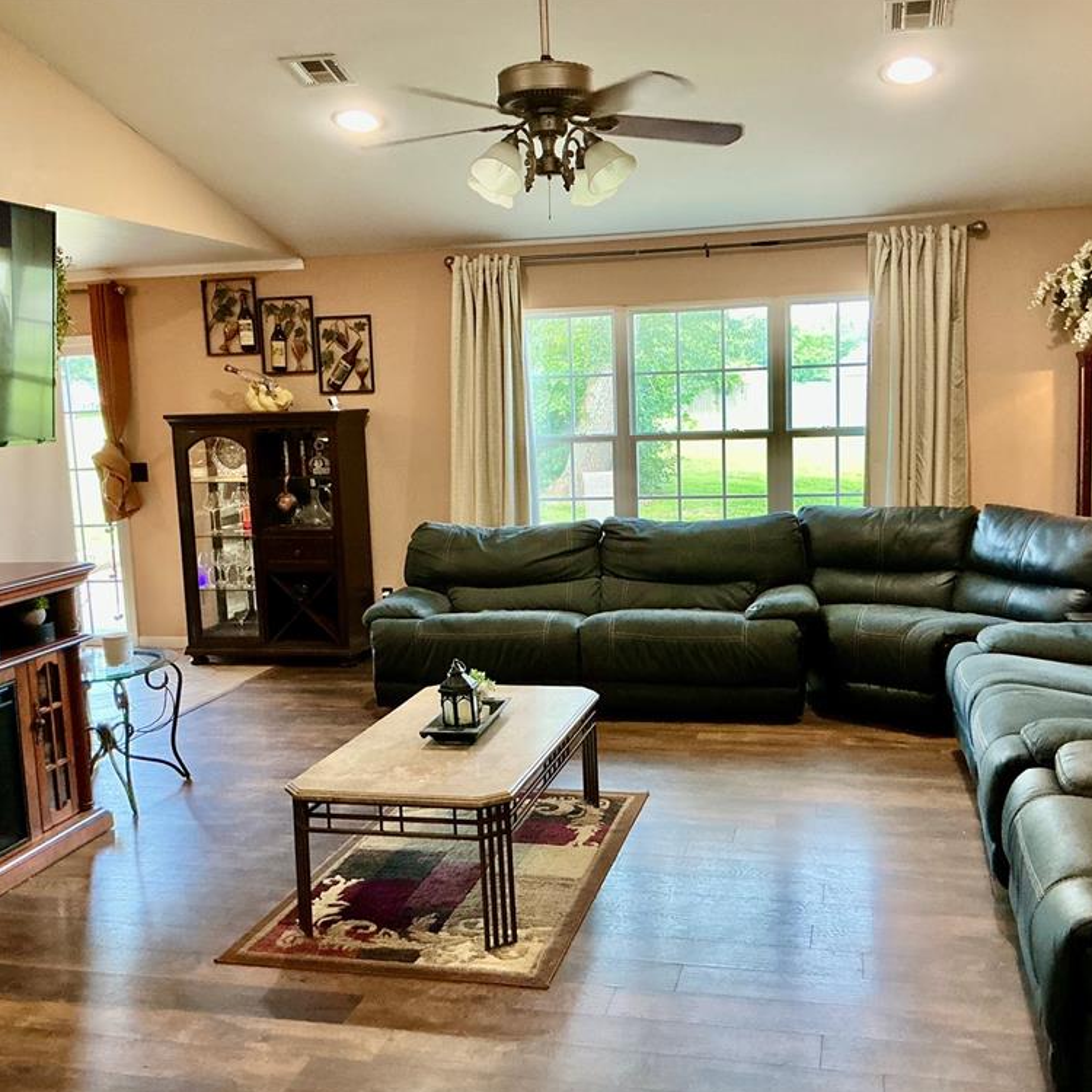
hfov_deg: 47.2
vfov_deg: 47.2
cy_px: 552
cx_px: 571
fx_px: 1249
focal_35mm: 35
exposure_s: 1/60
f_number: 1.8
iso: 160
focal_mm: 3
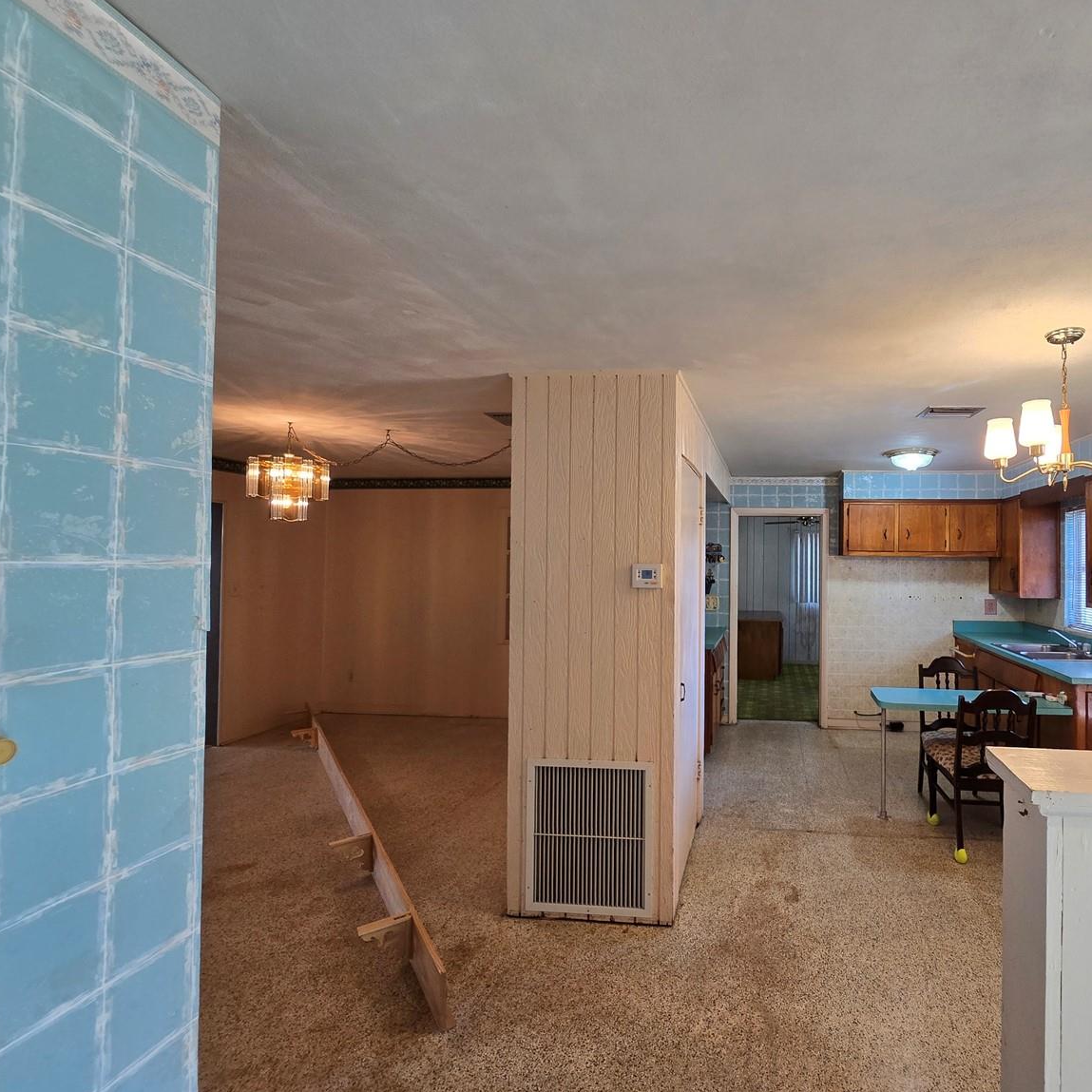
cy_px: 540
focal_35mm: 16
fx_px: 571
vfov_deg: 87.4
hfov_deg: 84.6
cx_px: 721
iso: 125
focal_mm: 2.2
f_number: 2.2
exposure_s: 1/60
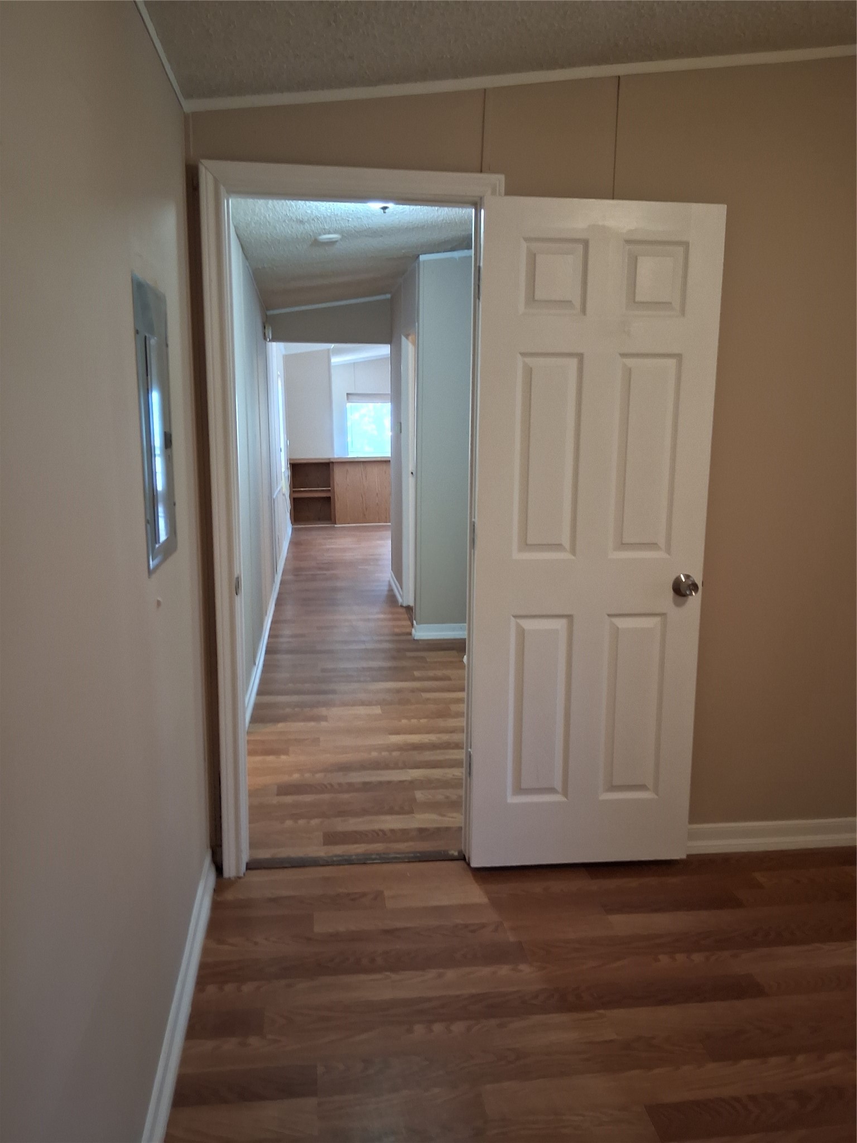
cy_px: 572
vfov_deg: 67.3
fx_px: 858
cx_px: 428
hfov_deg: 53.1
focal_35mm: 26
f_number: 1.8
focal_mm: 3.98
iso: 500
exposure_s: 1/24
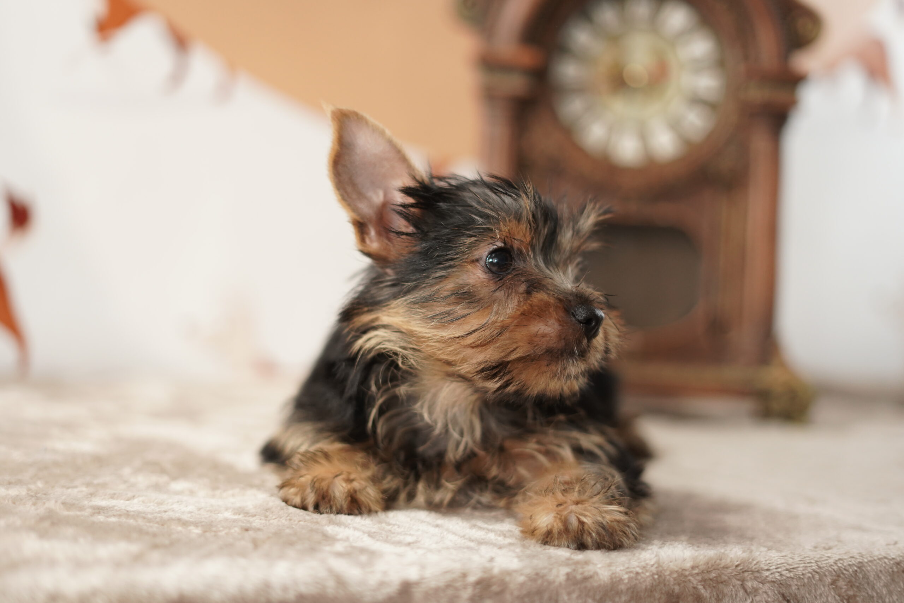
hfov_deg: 39.6
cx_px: 452
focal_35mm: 50
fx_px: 1256
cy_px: 302
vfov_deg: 27.0
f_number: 2
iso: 1250
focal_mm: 50
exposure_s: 1/400
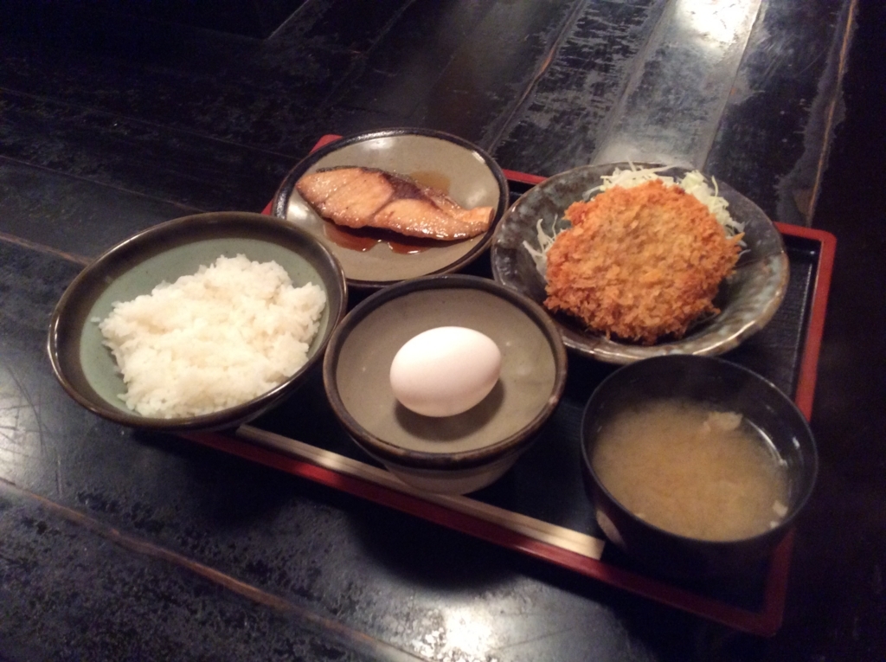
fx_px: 818
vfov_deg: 44.1
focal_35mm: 32
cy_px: 331
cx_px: 443
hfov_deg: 56.9
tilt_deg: -49.2
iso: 250
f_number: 2.4
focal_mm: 3.3
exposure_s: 1/24
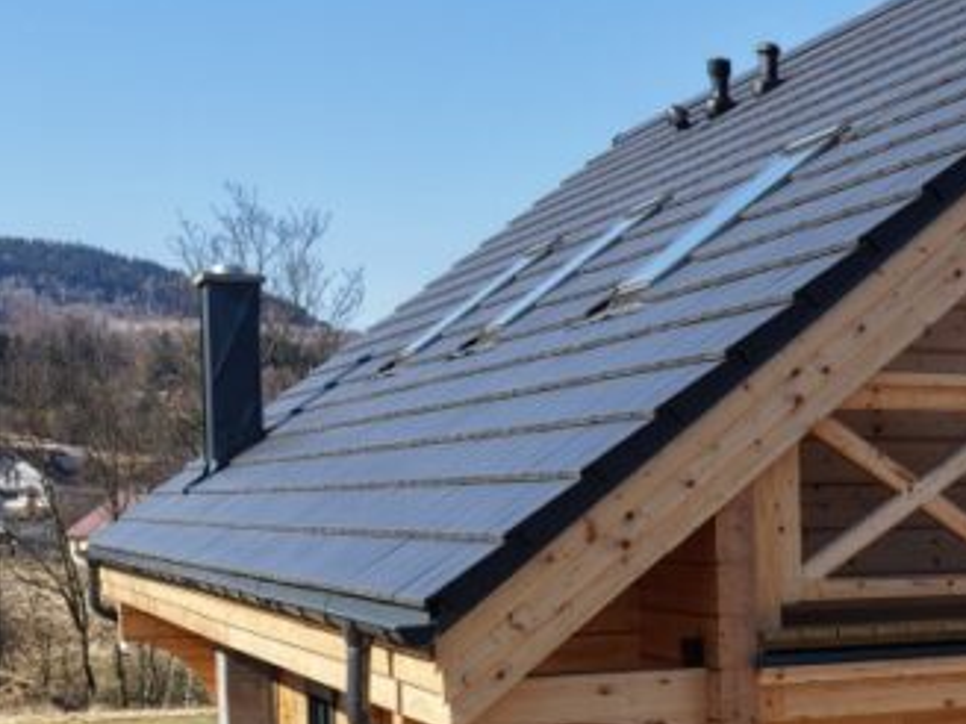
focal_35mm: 75
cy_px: 597
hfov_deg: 23.0
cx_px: 1266
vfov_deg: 19.4
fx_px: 2093
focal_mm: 8.67
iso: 140
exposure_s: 1/2000
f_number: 1.8
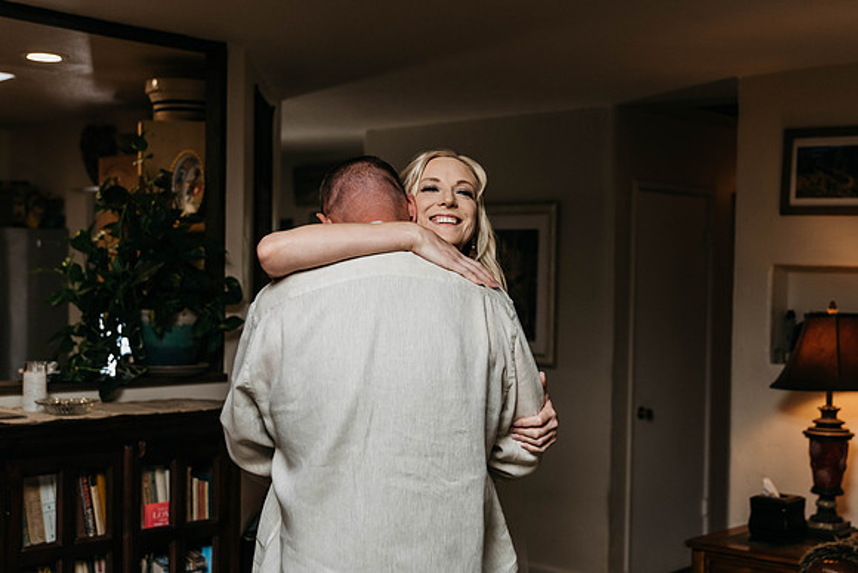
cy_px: 304
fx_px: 1231
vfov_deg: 26.2
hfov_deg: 38.4
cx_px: 481
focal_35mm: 52
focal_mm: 46
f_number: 2.8
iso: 1000
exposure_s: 1/400
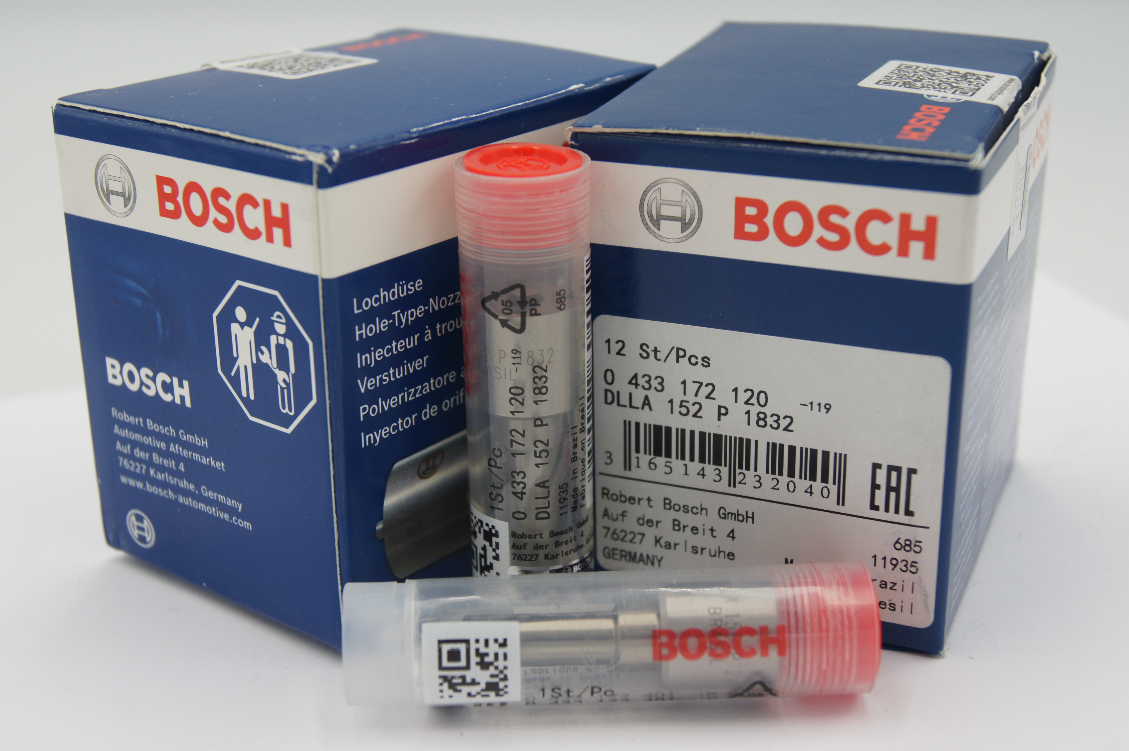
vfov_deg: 25.7
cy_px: 376
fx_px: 1645
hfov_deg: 37.9
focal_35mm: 52
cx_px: 564
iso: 200
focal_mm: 35
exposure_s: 1/125
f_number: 5.6
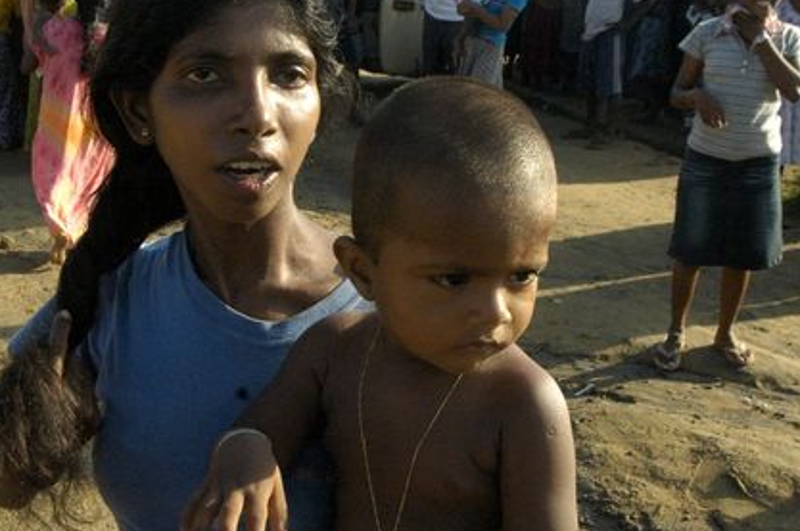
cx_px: 265
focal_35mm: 46
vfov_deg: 29.2
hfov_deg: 42.2
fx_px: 1021
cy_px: 275
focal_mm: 20
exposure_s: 1/500
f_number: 11
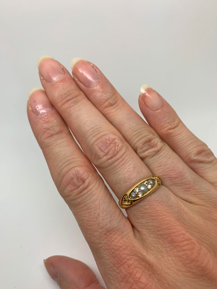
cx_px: 108
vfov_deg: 67.3
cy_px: 144
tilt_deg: -49.5
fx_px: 217
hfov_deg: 53.1
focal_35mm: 26
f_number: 1.8
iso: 40
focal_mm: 4.25
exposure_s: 1/120
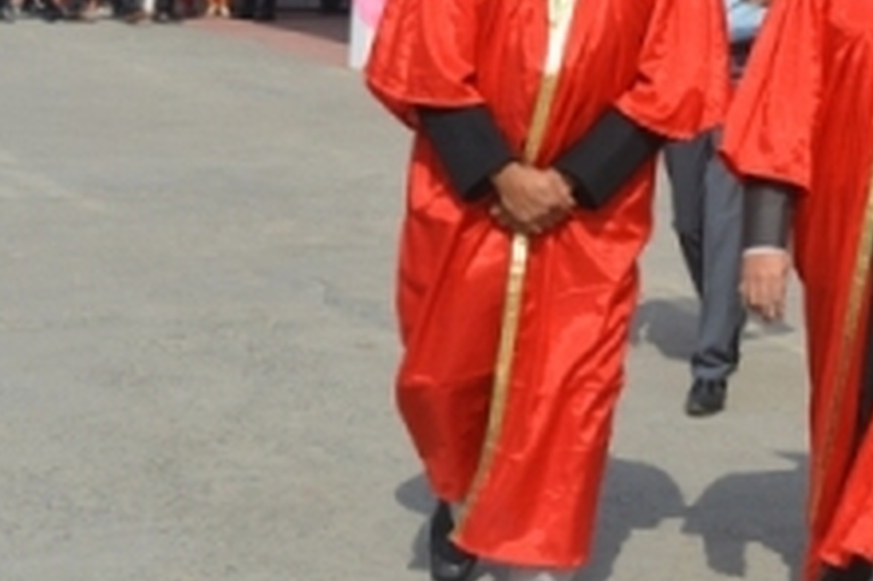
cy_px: 67
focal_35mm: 104
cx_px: 822
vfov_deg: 13.0
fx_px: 2520
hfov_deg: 19.2
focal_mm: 34
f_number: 8
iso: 100
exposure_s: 1/250
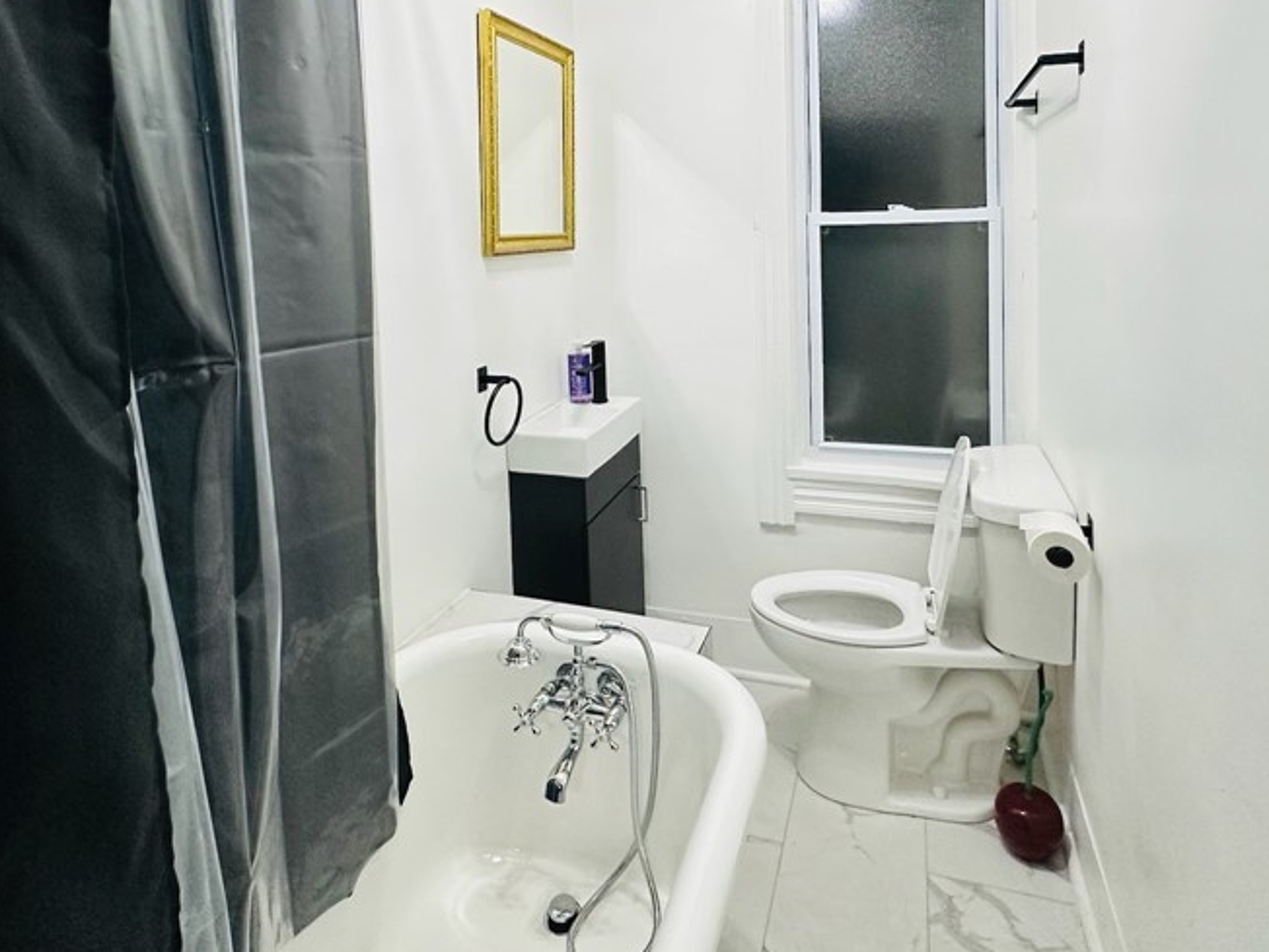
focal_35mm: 22
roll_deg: +1.9
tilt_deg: -1.6
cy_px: 257
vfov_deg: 58.4
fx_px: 807
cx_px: 658
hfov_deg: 76.4
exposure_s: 1/120
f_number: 2.2
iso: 250
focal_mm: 2.22
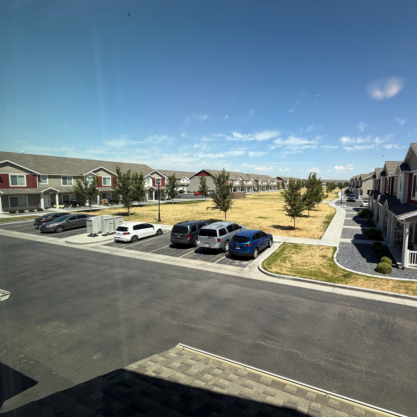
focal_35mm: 17
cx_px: 271
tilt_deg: -6.0
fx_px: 232
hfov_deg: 81.7
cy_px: 204
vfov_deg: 84.0
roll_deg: -0.9
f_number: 2.2
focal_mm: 2.22
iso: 25
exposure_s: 1/770
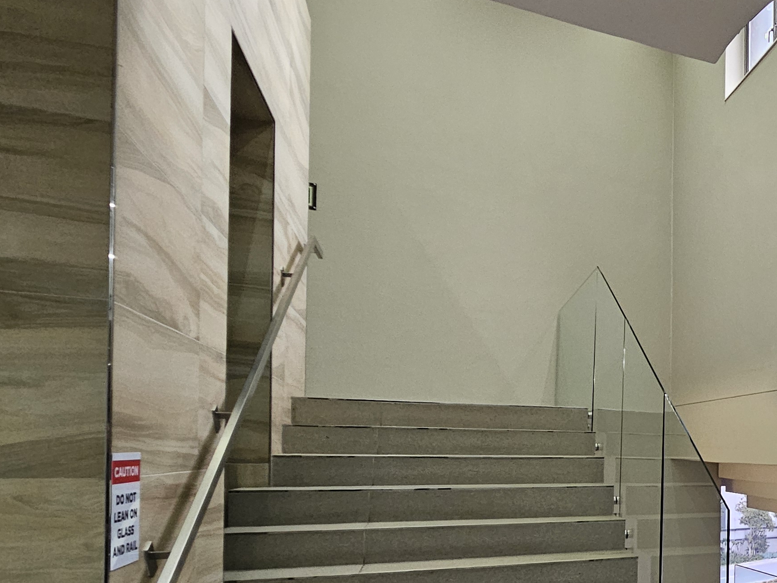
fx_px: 673
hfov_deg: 43.8
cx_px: 881
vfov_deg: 45.2
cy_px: 438
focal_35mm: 30
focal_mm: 2.2
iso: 250
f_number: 2.2
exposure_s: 1/50
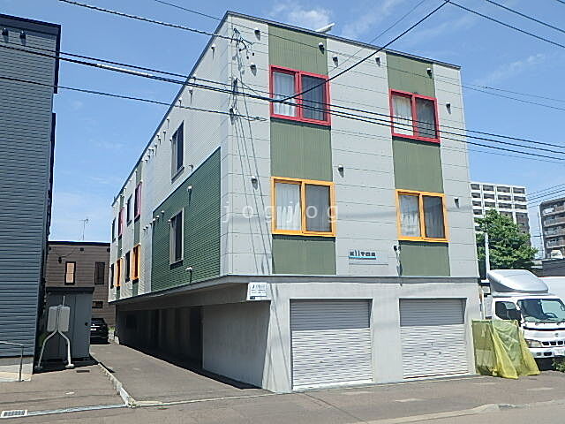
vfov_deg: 45.4
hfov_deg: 58.4
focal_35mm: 31
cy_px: 212
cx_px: 282
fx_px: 506
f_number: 4.7
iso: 125
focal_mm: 5.6
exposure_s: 1/640
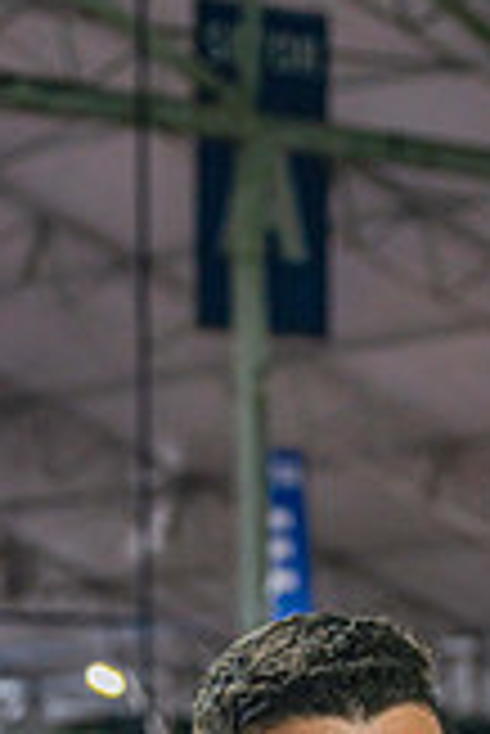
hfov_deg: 5.5
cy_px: 955
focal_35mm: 248
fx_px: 5052
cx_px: 508
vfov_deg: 8.2
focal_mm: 90
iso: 1000
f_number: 5.6
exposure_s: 1/125
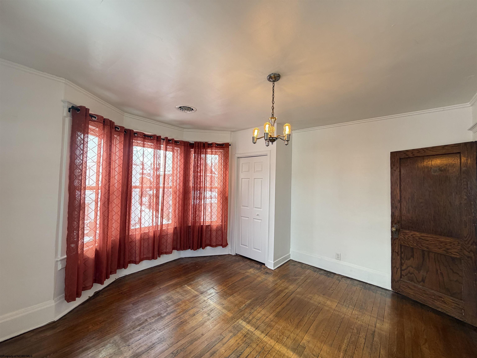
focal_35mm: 14
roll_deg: -0.4
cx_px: 238
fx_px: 193
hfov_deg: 102.1
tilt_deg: +1.0
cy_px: 179
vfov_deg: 85.7
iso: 200
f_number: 2.2
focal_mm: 2.22
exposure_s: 1/120
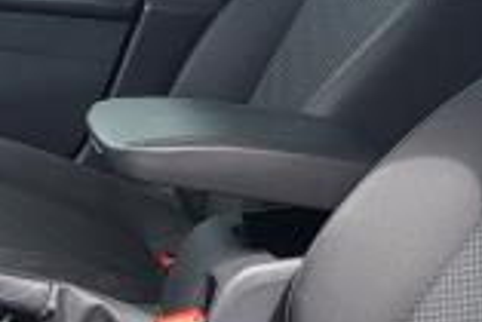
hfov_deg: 18.5
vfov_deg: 12.5
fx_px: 1474
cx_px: 169
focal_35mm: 110
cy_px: 227
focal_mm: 5.4
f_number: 1.8
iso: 40
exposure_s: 1/494
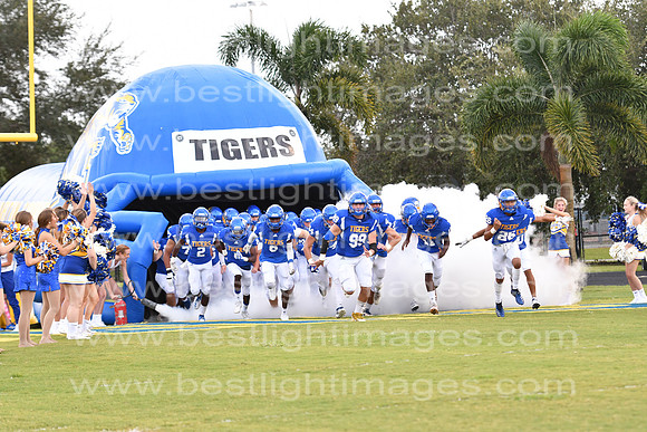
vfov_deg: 7.9
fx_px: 3128
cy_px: 216
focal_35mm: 174
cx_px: 324
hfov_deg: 11.8
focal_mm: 116
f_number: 3.2
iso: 800
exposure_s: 1/500
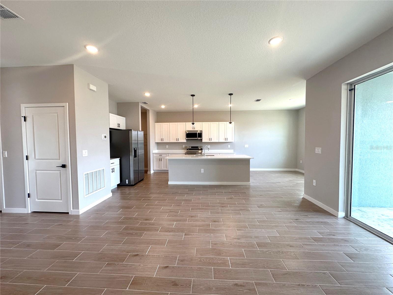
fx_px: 159
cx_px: 196
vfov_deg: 85.7
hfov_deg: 102.1
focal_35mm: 14
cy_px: 148
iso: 160
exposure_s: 1/120
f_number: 2.2
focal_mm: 2.22
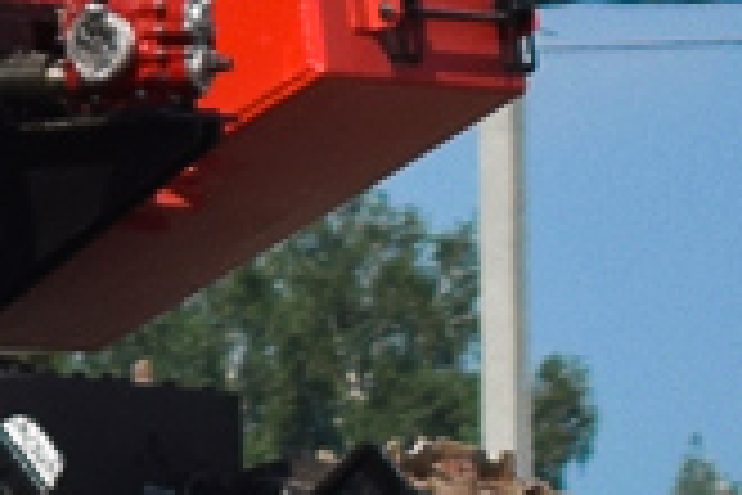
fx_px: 12400
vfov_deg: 2.3
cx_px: -1583
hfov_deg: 3.3
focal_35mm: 602
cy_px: -180
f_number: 5.6
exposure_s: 1/1000
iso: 100
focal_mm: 55
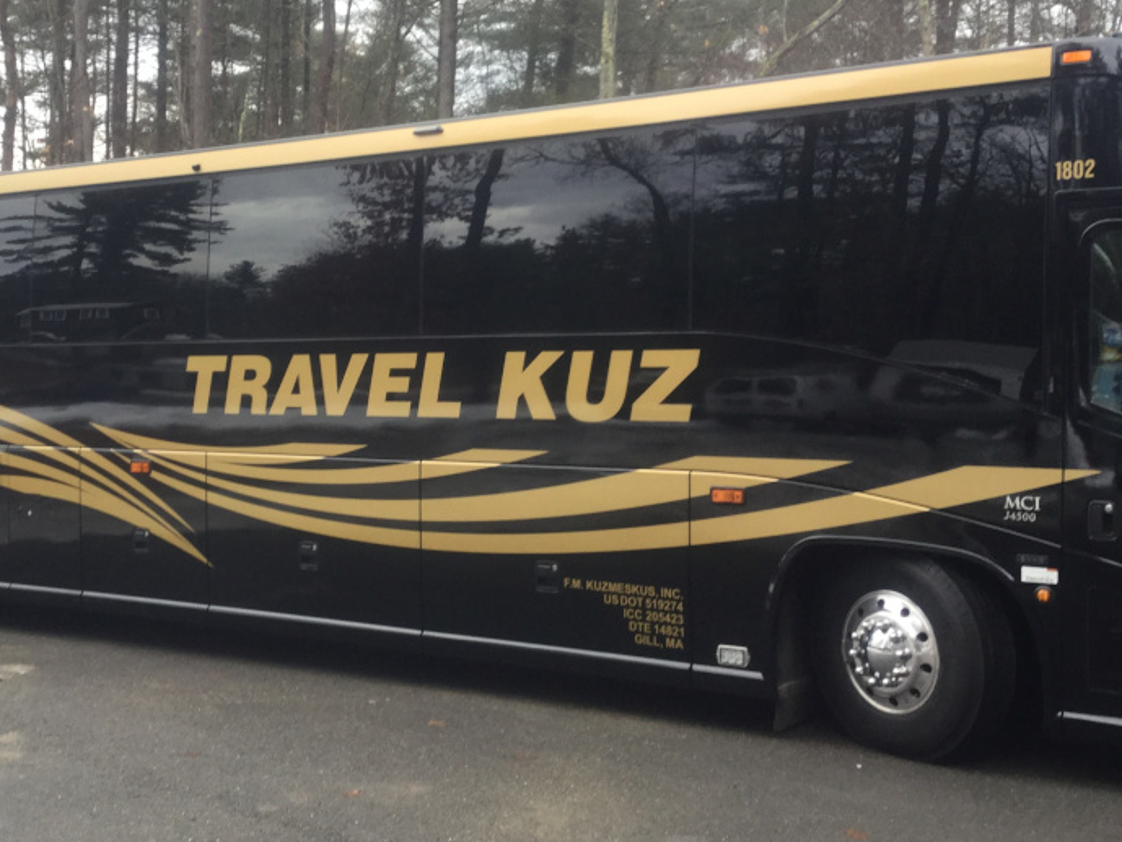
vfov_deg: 32.2
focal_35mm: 45
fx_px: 1459
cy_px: 392
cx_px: 436
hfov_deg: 41.8
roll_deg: -1.6
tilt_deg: -4.0
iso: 40
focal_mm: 3.3
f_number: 2.4
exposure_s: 1/120
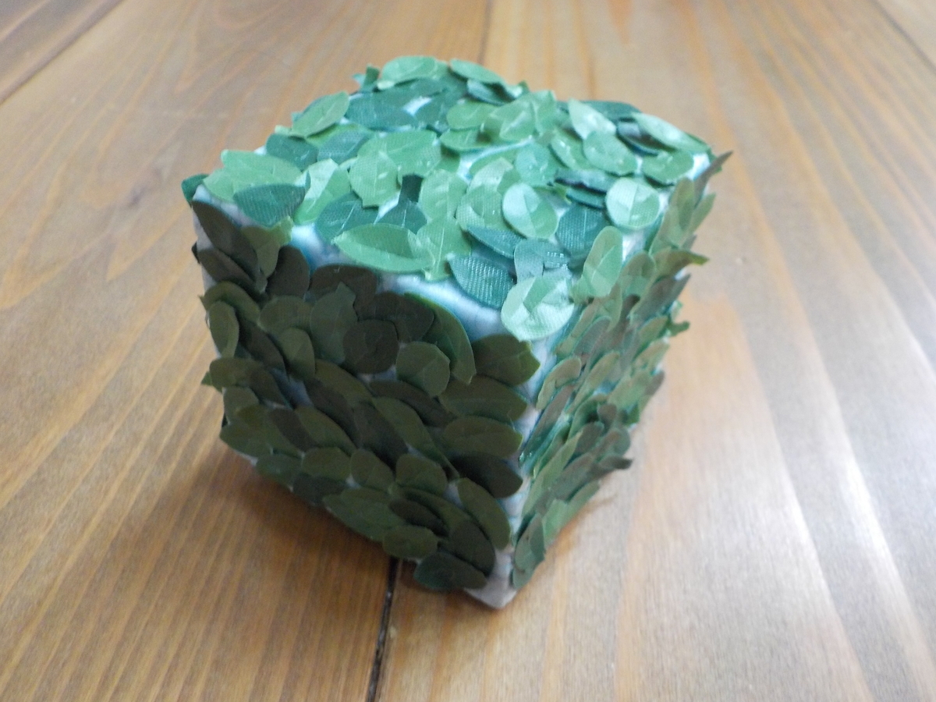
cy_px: 351
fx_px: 811
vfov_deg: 46.8
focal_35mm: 30
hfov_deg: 60.0
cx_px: 468
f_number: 3.3
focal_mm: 4.1
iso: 400
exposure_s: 1/25
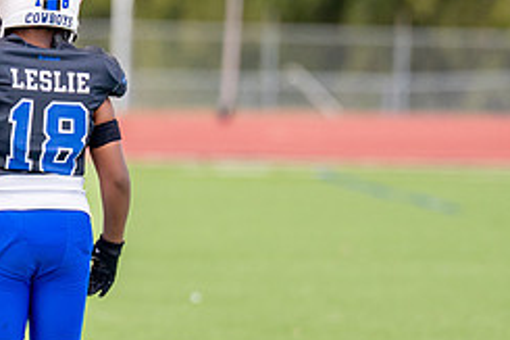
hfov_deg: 2.6
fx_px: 11085
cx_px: -46
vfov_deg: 1.8
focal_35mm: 783
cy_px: 131
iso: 400
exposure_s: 1/3200
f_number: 2.8
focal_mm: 200
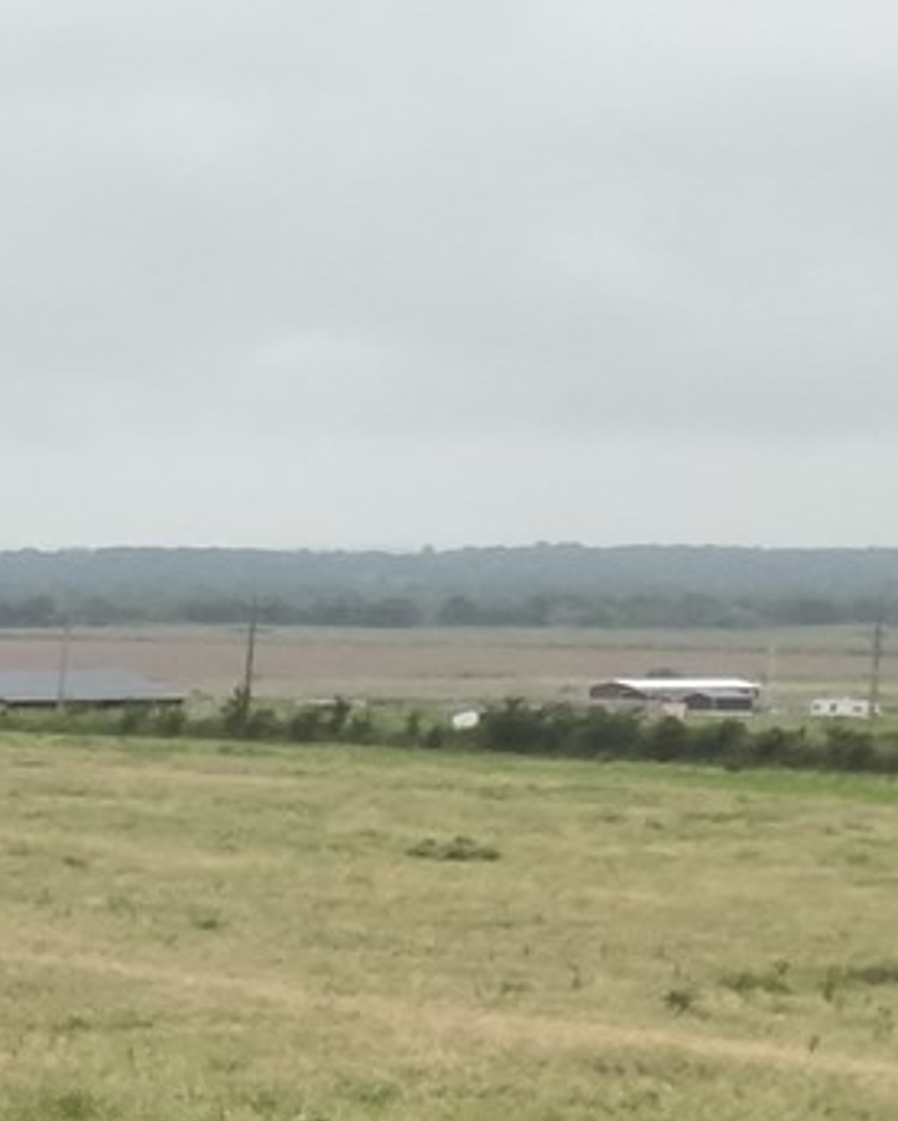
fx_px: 4317
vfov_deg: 14.2
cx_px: -1948
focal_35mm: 130
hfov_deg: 9.1
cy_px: 1448
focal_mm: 4.4
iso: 430
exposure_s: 1/50
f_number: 2.8
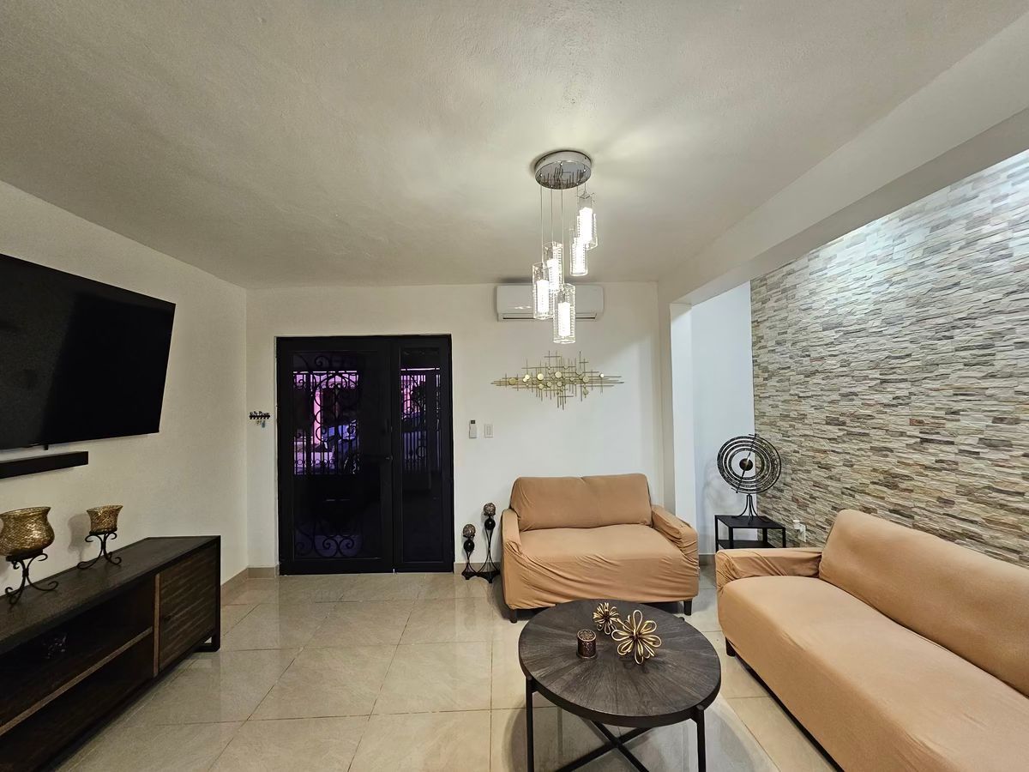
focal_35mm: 13
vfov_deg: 89.9
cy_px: 386
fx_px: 386
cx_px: 514
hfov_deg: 106.2
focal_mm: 2.2
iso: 320
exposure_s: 1/60
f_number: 2.2
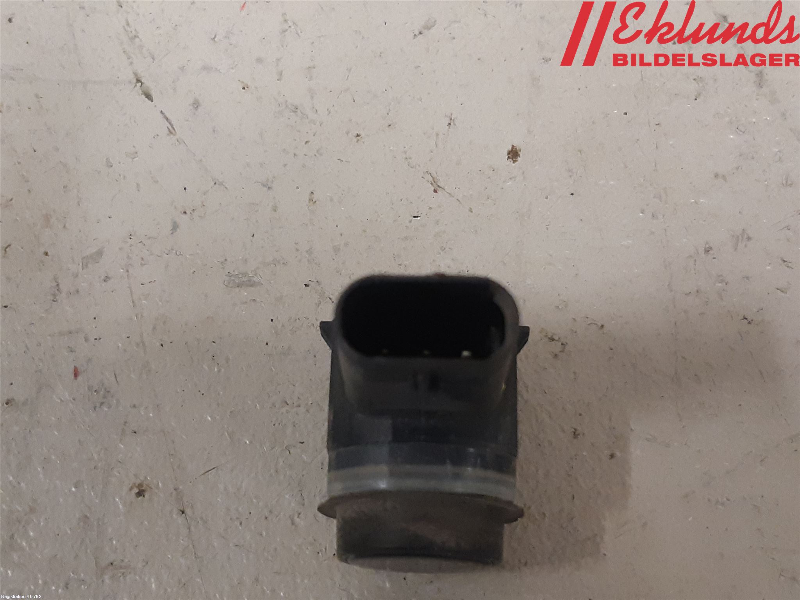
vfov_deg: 53.1
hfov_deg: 67.3
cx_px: 400
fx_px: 601
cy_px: 300
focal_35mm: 26
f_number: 1.7
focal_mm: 3.93
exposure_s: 1/50
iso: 250
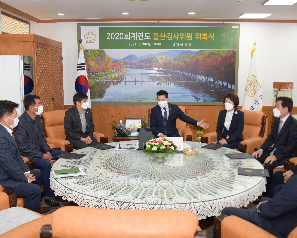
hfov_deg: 55.6
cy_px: 119
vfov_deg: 45.8
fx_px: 281
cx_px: 158
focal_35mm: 32
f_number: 4
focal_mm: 28
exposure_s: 1/200
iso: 560
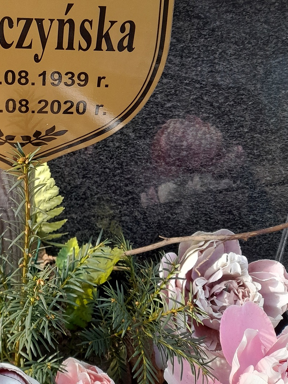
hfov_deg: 30.5
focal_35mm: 46
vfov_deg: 40.0
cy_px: 93
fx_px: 510
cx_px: 43
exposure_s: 1/107
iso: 20
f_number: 2
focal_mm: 4.6
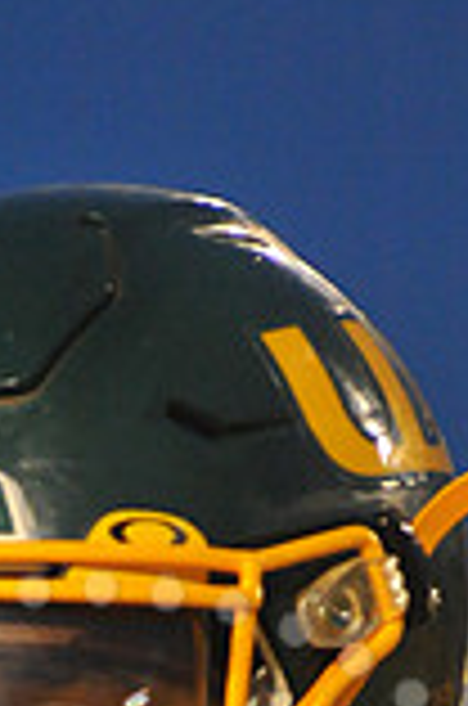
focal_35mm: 740
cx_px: 90
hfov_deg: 1.8
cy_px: 1111
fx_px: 14493
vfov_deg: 2.8
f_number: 5.6
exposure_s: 1/200
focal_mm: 200
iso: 4000
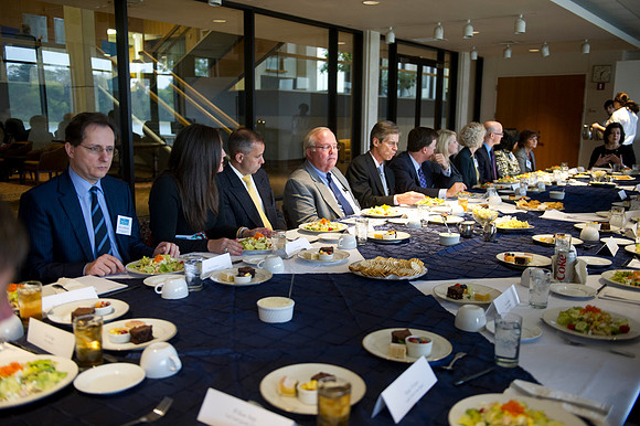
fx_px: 604
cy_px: 213
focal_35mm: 34
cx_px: 320
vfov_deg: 38.8
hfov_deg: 55.8
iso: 2500
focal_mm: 34
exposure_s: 1/125
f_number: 2.8
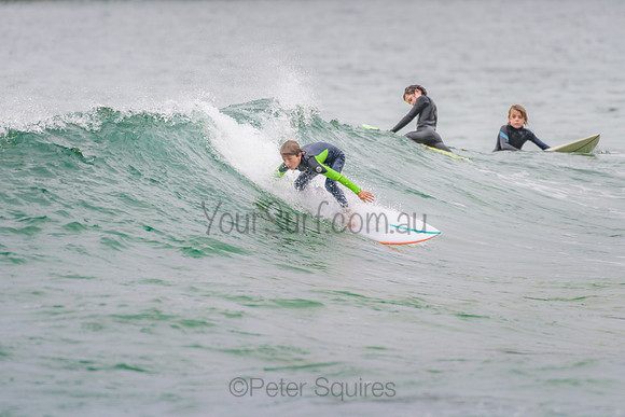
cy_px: 180
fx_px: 10643
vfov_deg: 2.2
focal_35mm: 613
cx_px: 357
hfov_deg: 3.4
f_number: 5.6
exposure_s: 1/800
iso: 400
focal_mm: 500
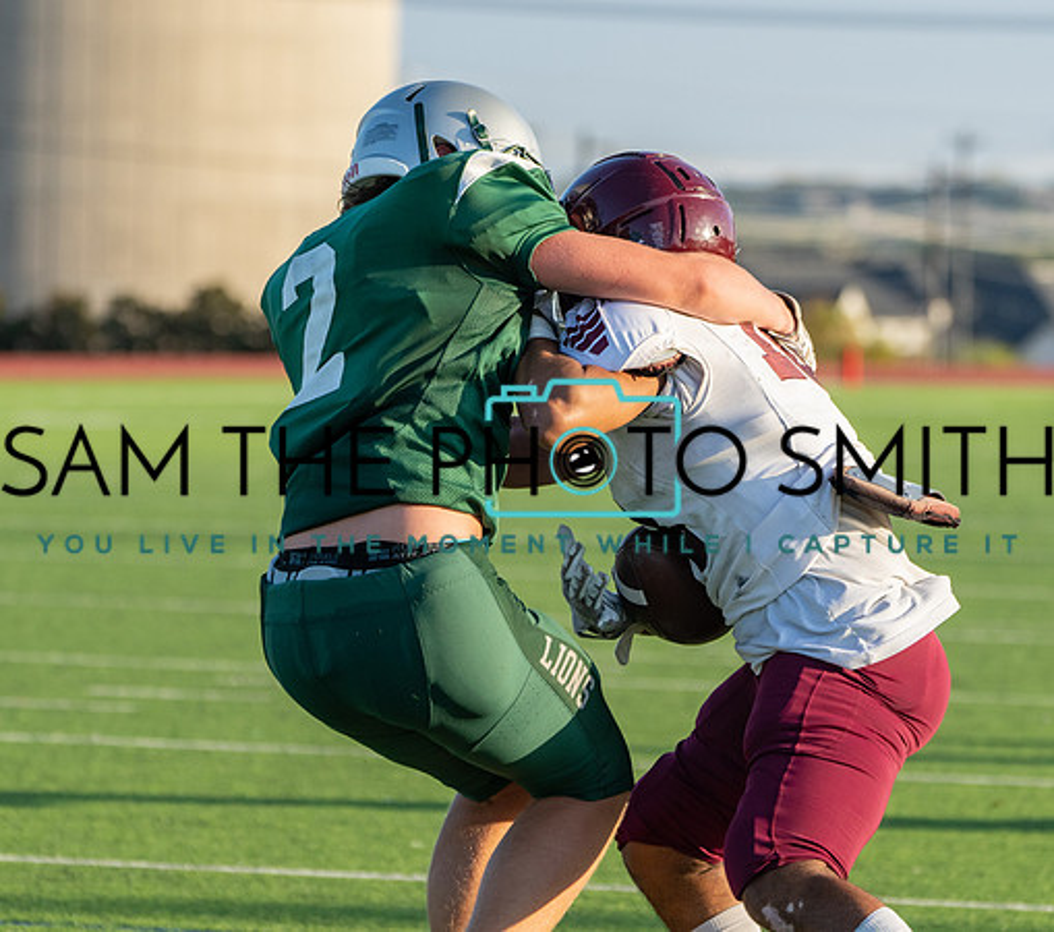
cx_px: 574
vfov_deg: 5.5
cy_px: 558
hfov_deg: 6.2
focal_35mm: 299
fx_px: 9729
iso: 640
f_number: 5.6
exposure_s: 1/1250
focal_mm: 194
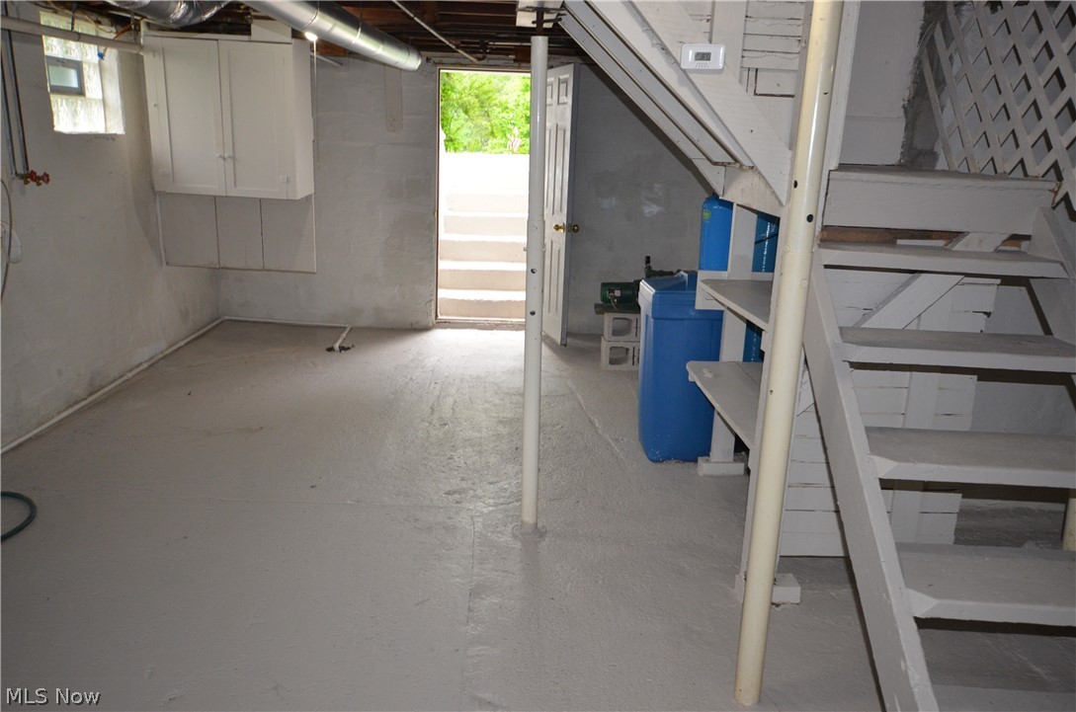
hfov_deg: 62.0
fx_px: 895
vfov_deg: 43.4
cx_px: 538
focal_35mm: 30
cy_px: 356
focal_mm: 20
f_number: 5.6
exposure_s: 1/60
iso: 800
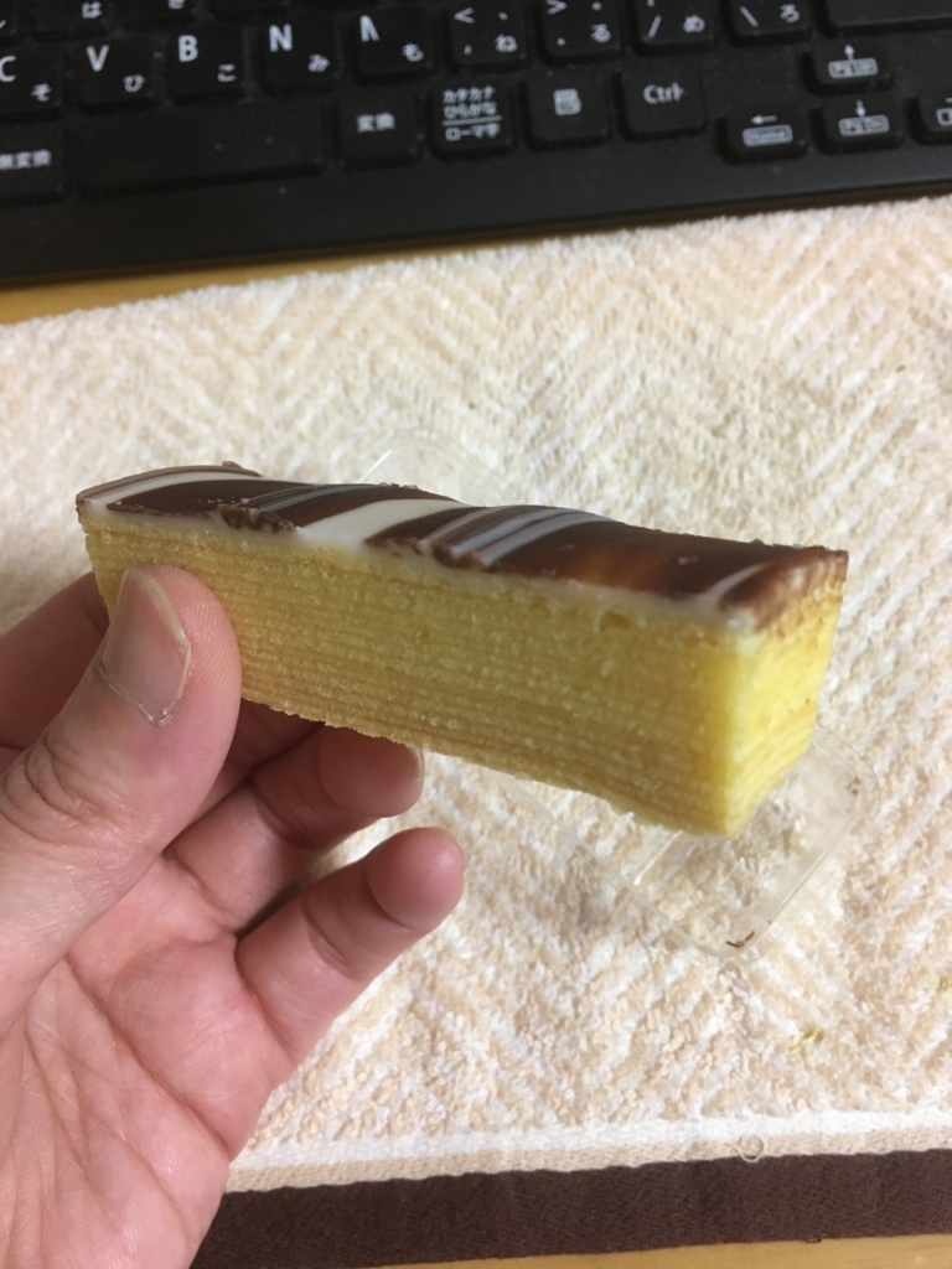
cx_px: 476
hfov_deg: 48.2
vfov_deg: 61.7
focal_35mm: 29
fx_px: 1063
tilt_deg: -67.4
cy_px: 634
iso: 125
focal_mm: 4.15
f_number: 2.2
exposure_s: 1/30
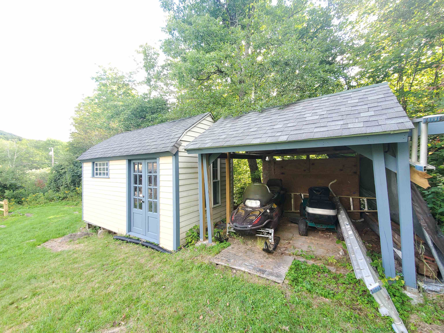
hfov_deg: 106.2
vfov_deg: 89.9
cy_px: 166
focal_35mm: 13
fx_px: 167
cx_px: 222
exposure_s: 1/60
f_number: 2.2
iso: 100
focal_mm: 1.8
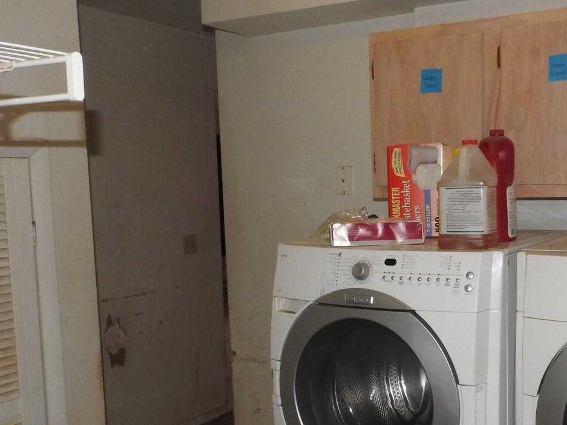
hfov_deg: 44.3
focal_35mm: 41
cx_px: 422
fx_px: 671
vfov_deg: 35.0
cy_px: 248
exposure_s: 1/30
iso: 200
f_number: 7.6
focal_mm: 4.3
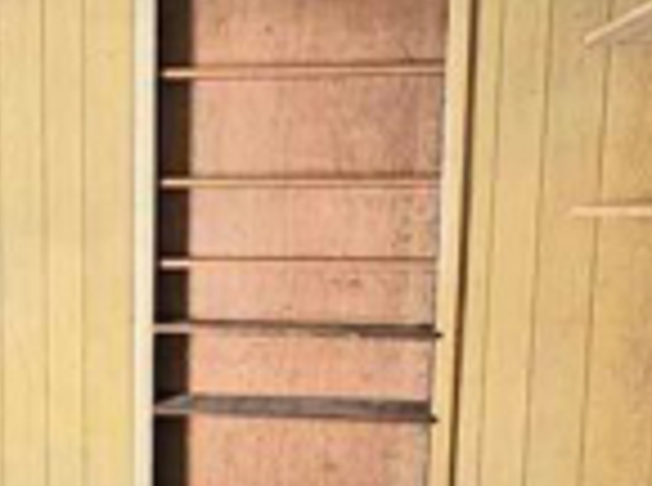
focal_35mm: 60
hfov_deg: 30.0
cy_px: 369
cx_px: -7
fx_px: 1127
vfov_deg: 24.0
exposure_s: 1/30
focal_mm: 2.2
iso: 500
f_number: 2.2
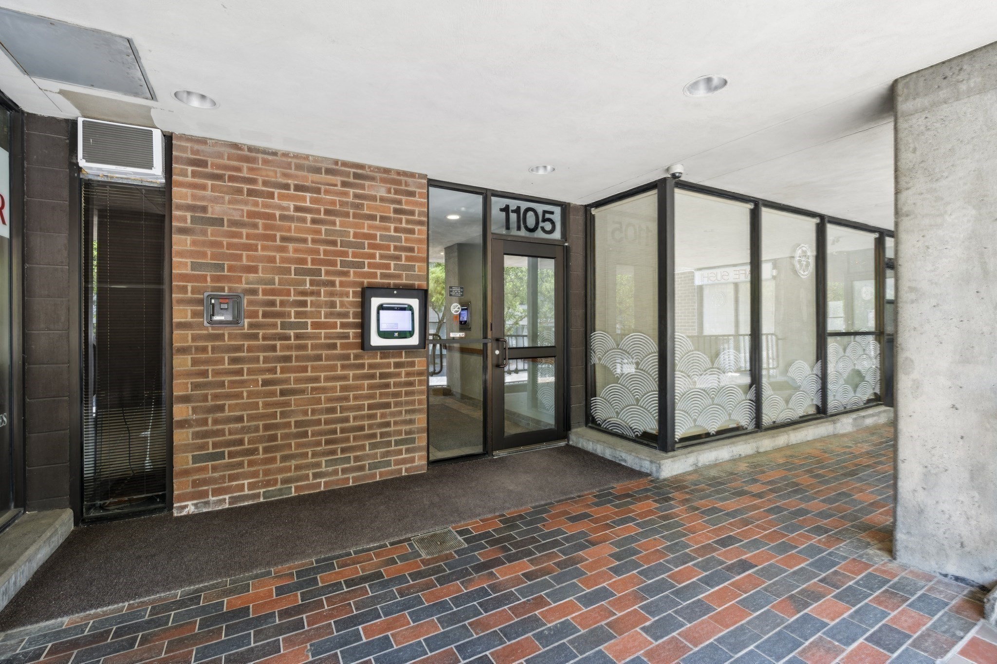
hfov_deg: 96.7
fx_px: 443
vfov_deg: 73.7
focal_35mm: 16
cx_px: 498
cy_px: 332
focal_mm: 16
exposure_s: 1/2
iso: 100
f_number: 8
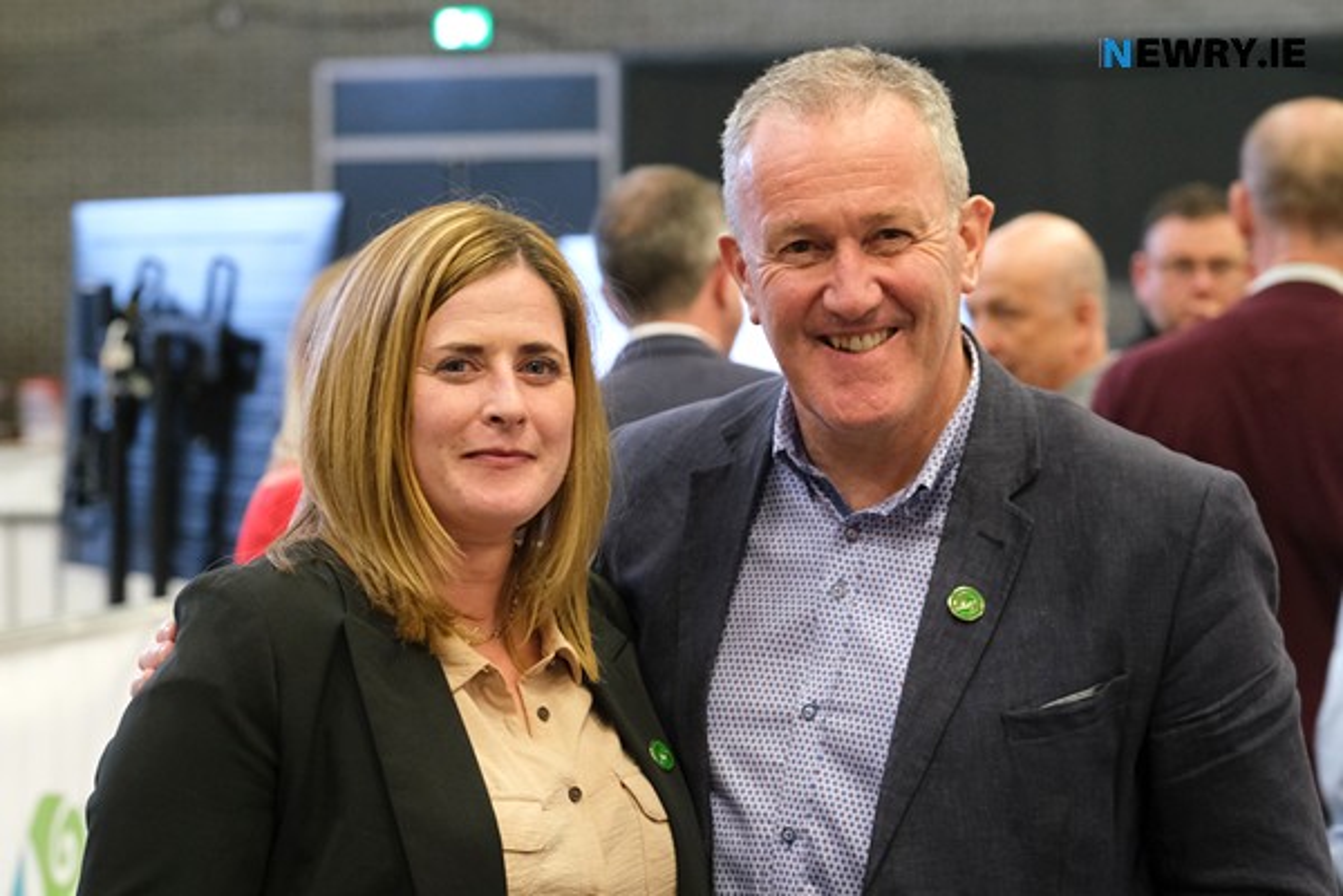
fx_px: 3283
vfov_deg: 15.5
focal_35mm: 88
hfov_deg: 23.1
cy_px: 448
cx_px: 672
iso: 2000
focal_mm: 58.7
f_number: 3.2
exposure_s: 1/90
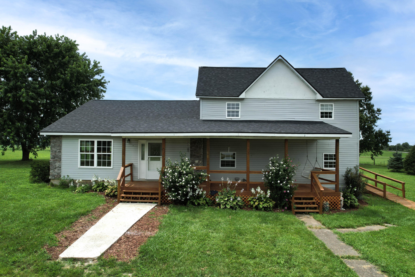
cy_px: 138
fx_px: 254
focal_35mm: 22
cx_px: 208
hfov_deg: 78.6
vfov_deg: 57.2
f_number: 2.8
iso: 100
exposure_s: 1/2500
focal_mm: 8.38
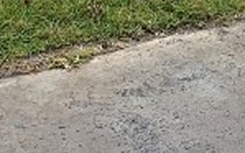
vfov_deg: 5.9
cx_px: 257
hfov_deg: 11.0
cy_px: -469
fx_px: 1261
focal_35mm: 189
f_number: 1.8
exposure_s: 1/4464
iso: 25
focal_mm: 4.25
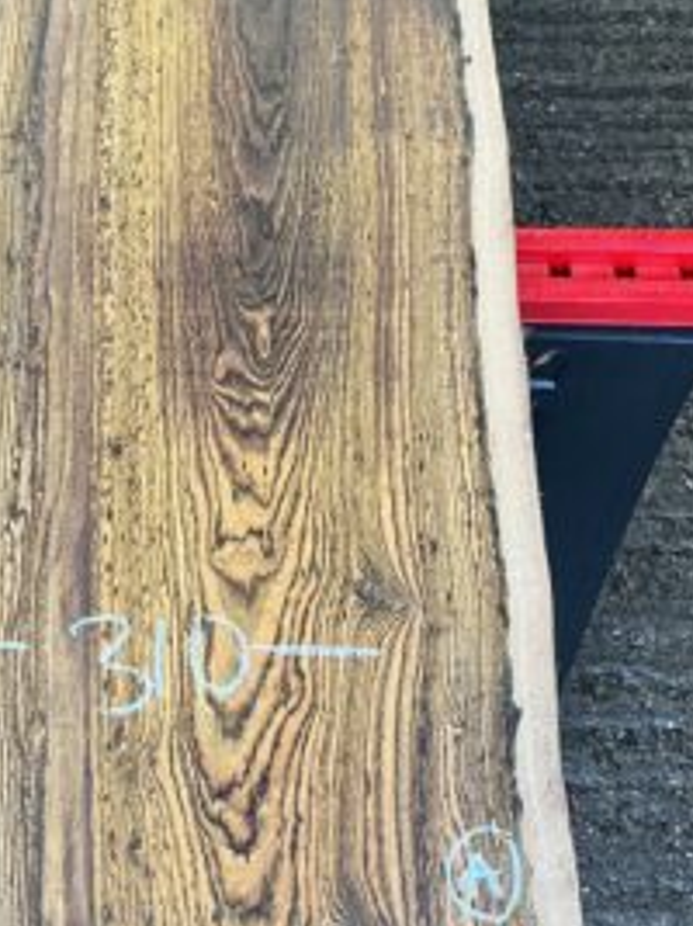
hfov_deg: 25.0
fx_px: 1549
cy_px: 82
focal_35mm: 58
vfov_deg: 31.6
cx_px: 184
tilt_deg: -60.9
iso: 80
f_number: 1.8
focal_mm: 3
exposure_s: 1/50
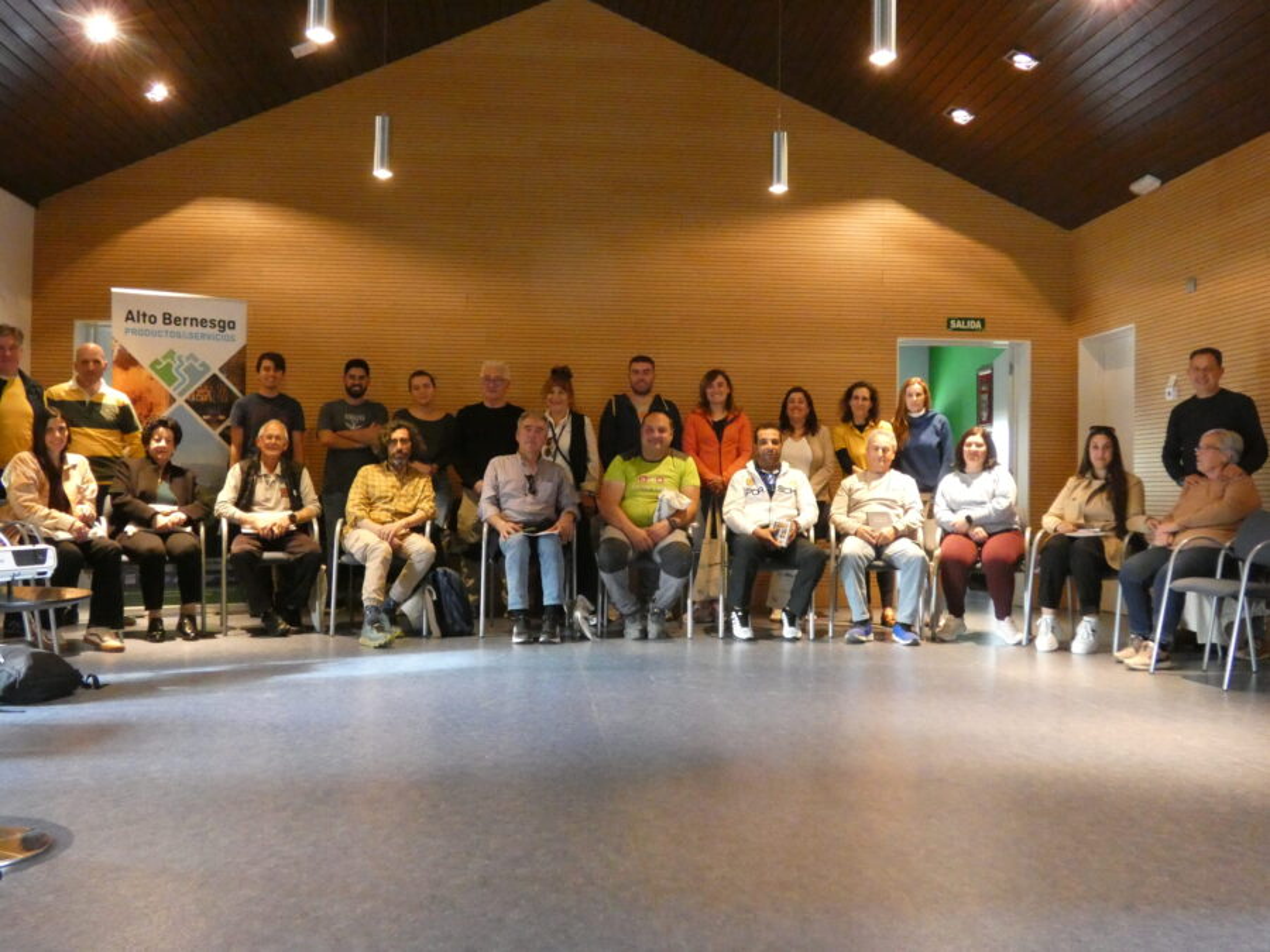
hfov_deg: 55.4
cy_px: 476
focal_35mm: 33
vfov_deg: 42.9
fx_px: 1211
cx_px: 635
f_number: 3.4
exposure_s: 1/30
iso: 1600
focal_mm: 6
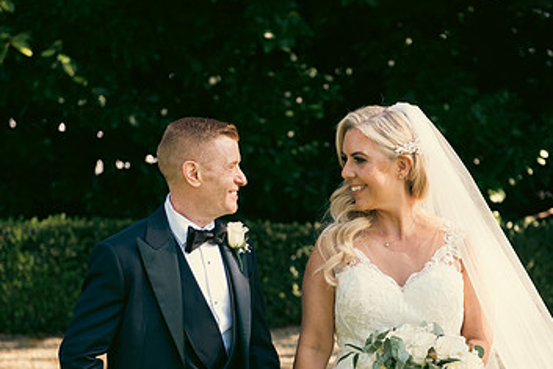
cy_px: 257
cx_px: 321
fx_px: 1768
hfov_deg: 17.8
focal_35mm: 115
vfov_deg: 11.9
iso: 200
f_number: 3.5
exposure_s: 1/400
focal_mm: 70
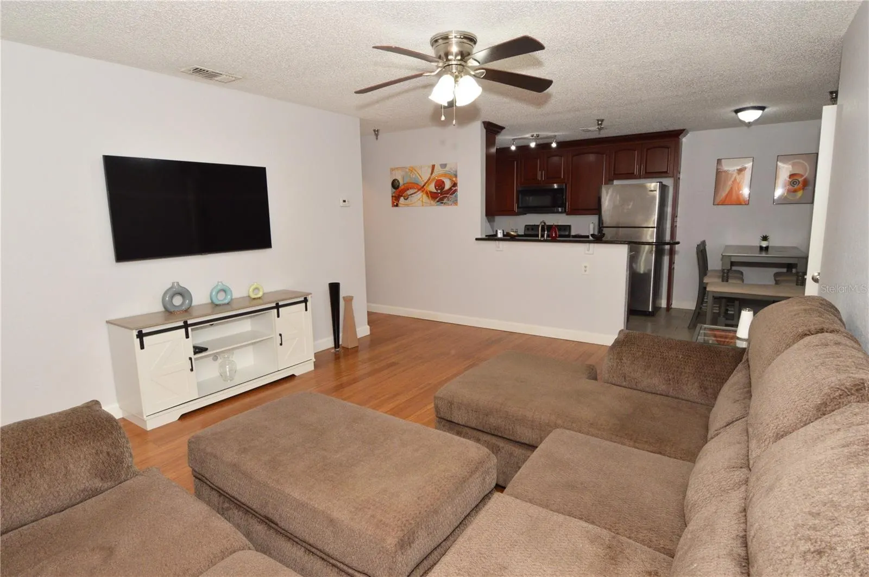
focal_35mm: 18
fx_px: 434
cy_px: 288
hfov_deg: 90.1
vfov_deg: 67.3
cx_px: 434
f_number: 9
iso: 800
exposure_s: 1/50
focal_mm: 12
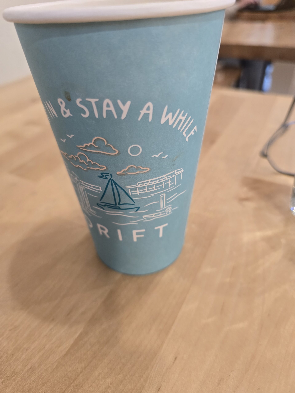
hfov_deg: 58.9
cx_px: 148
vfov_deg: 73.9
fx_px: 261
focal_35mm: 23
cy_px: 196
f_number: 1.7
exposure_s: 1/120
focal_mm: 6.3
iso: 500
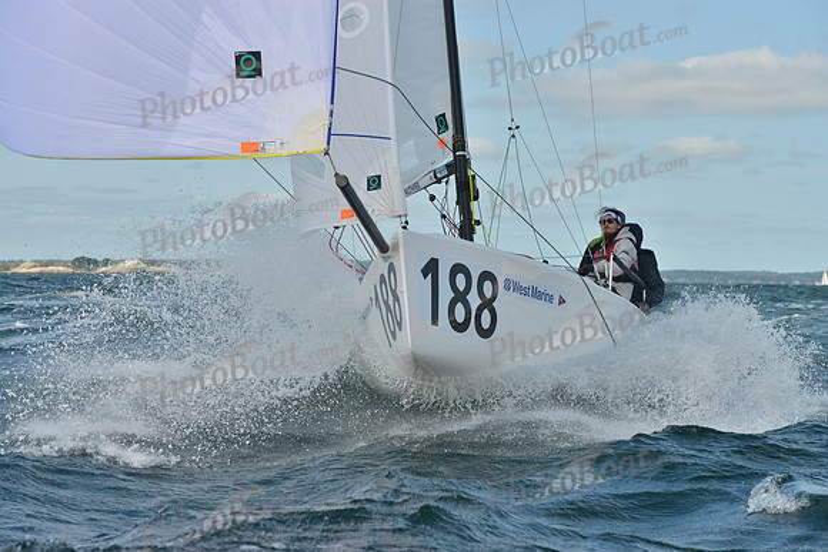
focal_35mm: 92
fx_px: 2116
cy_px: 276
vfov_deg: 14.9
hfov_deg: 22.1
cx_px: 414
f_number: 8
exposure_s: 1/1600
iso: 400
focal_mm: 92
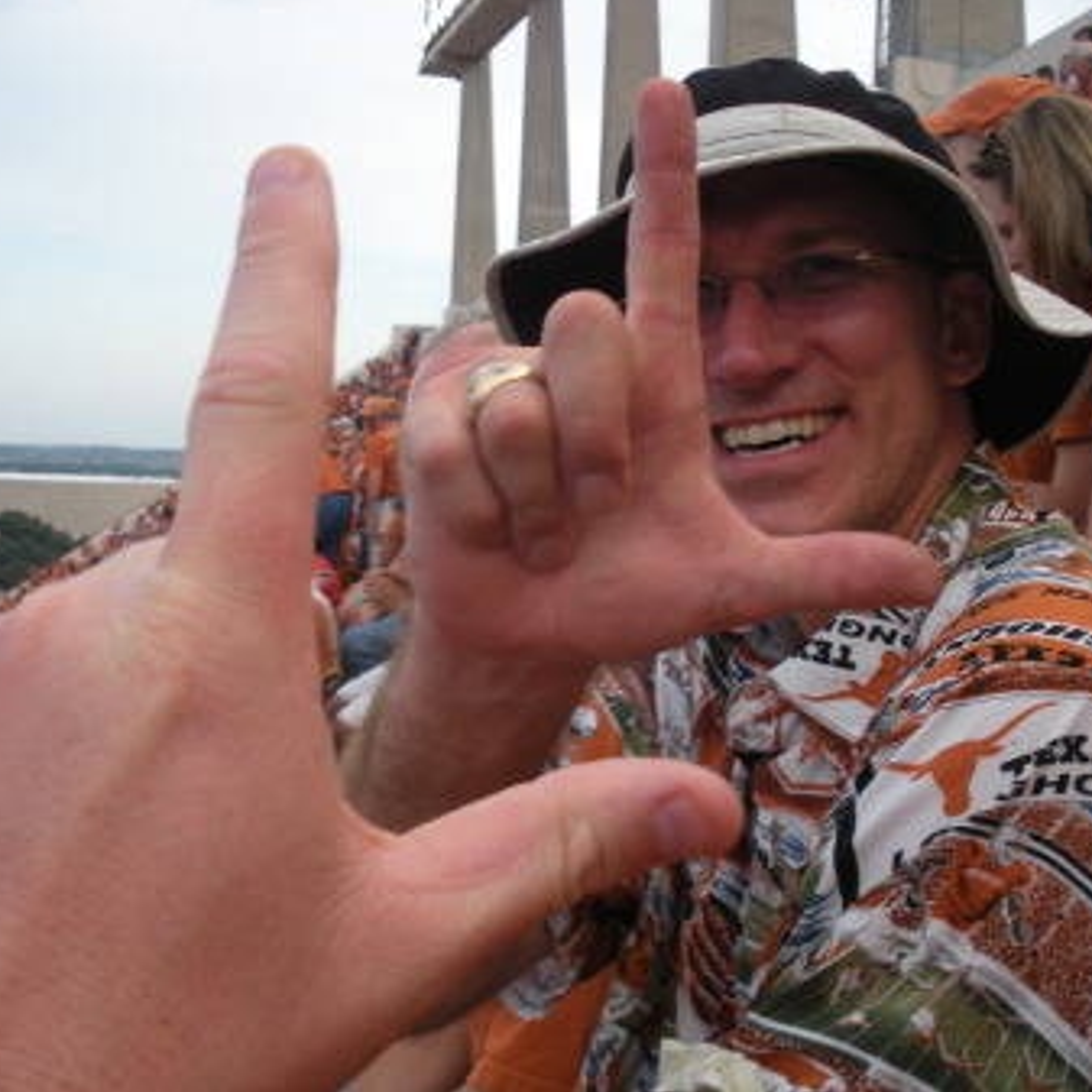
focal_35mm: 43
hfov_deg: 39.1
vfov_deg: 39.2
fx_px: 1535
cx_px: 583
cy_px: 541
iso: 64
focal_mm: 6.3
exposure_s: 1/80.4
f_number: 3.5
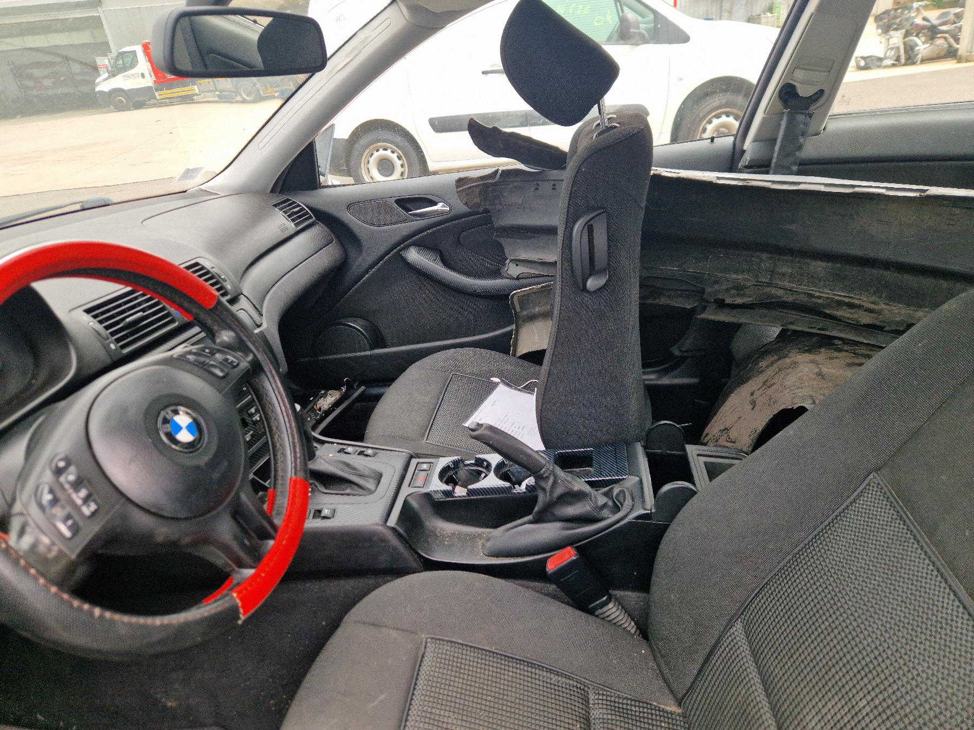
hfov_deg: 73.9
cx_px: 487
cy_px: 365
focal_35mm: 23
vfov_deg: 58.9
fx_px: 647
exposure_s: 1/182
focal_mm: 5.4
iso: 50
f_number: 1.8
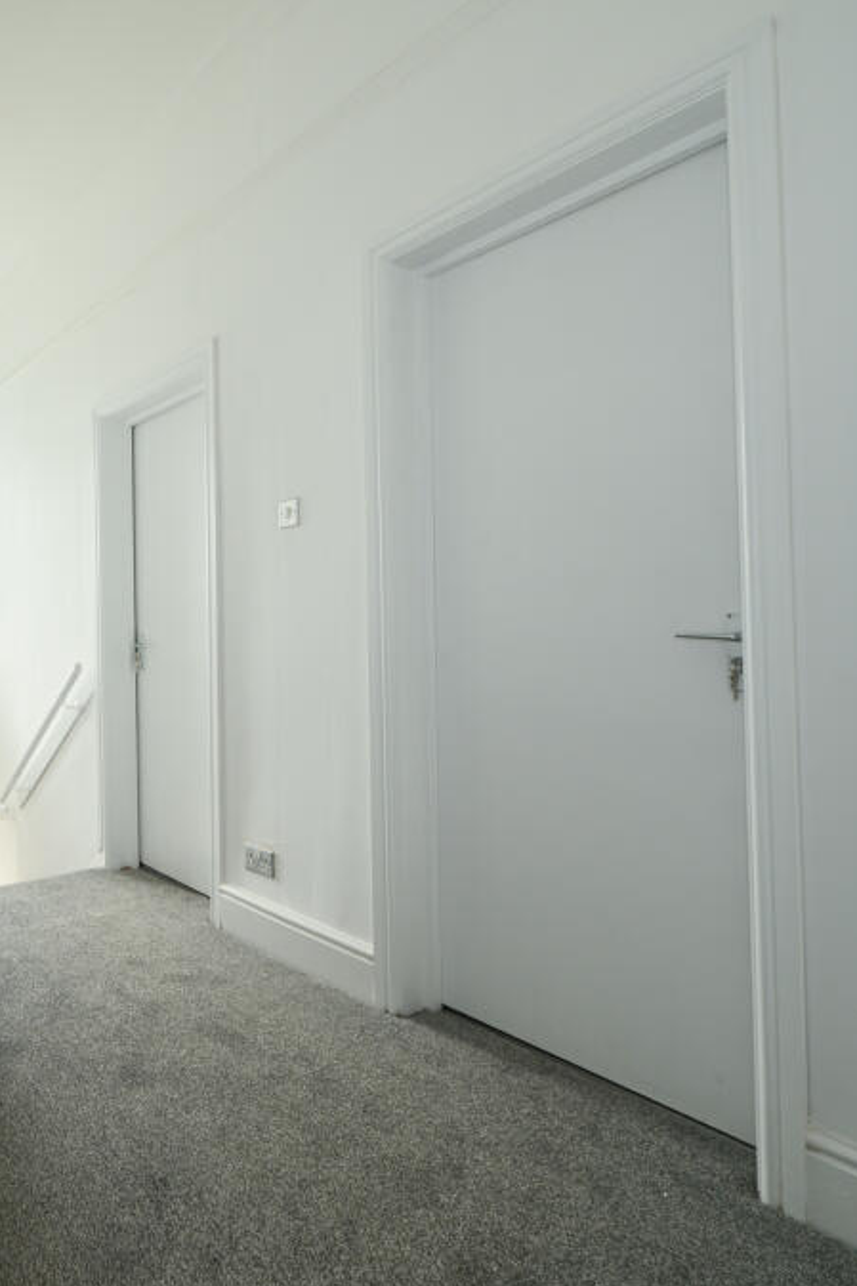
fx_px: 786
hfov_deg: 51.4
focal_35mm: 22
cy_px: 624
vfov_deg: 78.6
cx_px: 108
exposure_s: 1/10
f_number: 8
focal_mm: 14
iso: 640
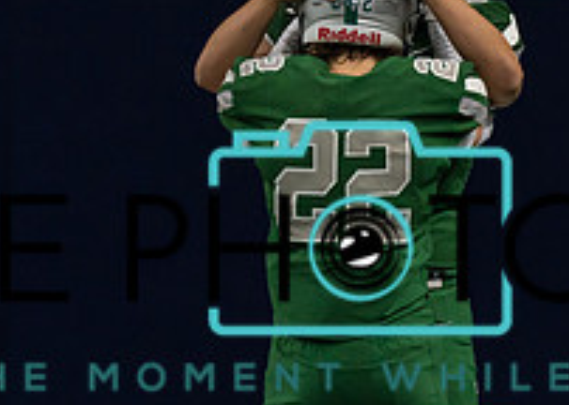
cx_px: 273
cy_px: 256
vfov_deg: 2.4
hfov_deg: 3.4
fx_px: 9706
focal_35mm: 601
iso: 1600
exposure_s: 1/1250
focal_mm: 200
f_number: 2.8
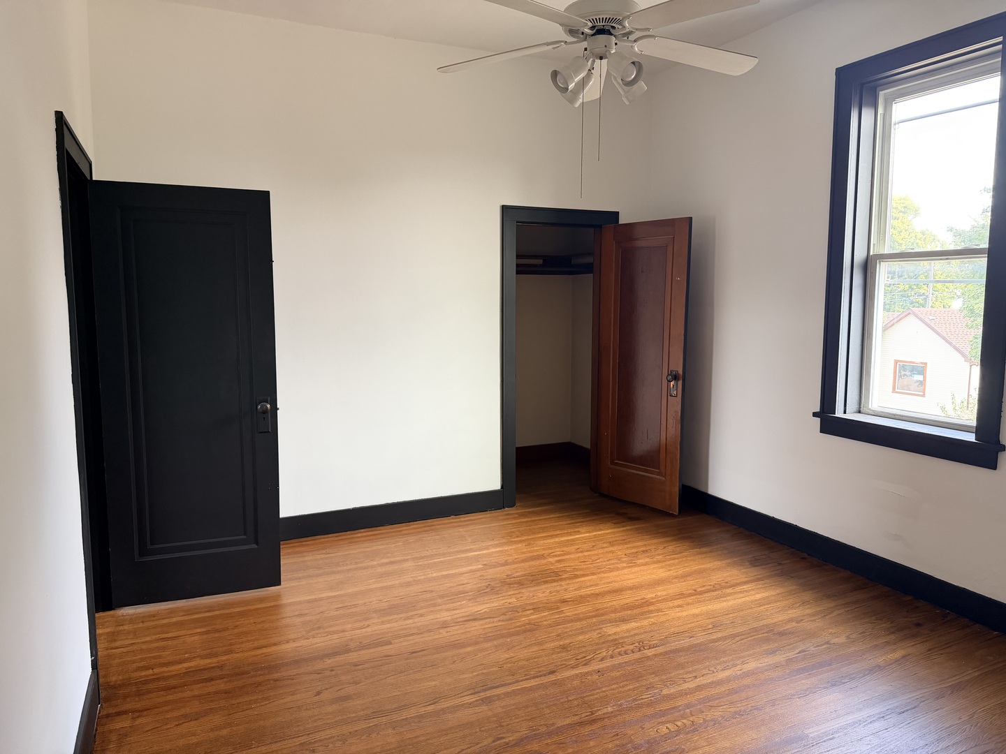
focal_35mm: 24
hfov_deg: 71.6
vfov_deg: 56.8
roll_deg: -0.8
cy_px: 377
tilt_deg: -5.8
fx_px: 697
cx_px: 503
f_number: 1.78
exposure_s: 1/75
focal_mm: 6.76
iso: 200
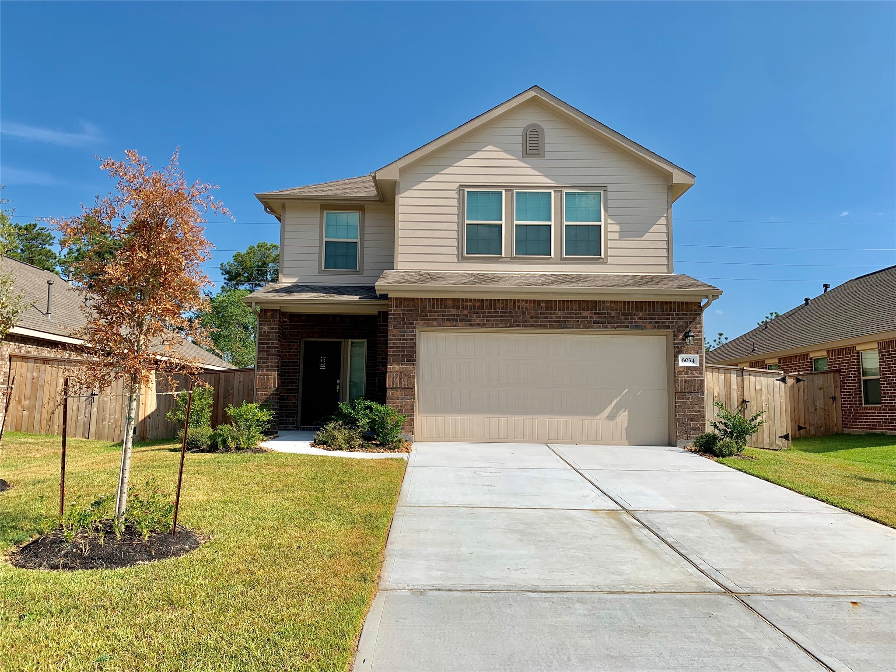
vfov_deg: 53.1
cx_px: 448
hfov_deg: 67.3
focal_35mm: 26
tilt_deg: +7.0
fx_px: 673
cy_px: 336
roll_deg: -1.1
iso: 25
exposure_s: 1/3086
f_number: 1.8
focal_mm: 4.25
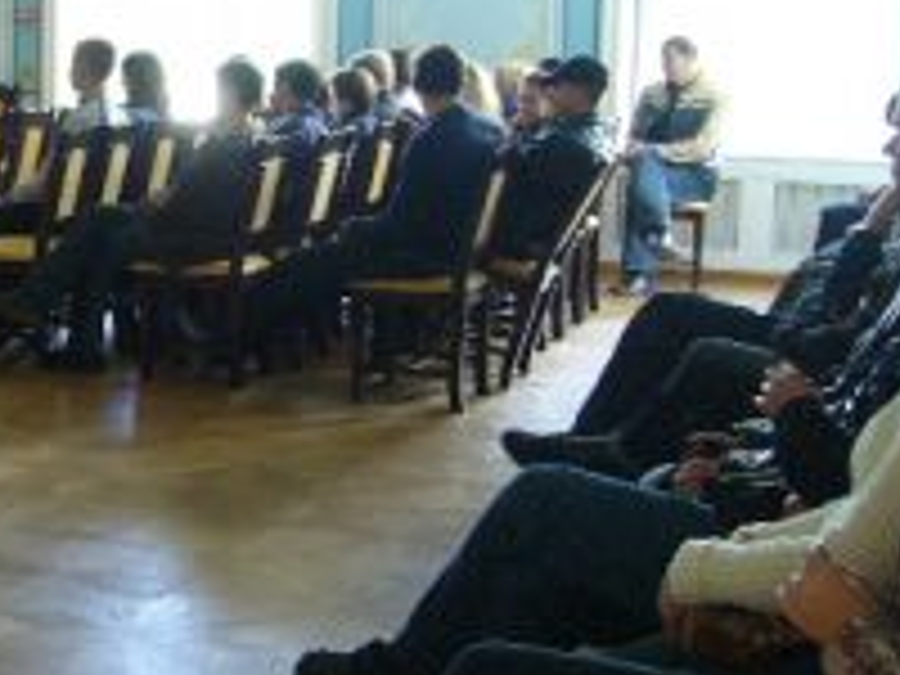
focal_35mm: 70
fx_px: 1820
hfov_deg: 27.3
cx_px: 194
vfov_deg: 21.0
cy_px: 284
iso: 200
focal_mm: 5.8
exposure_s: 1/10
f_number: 2.8
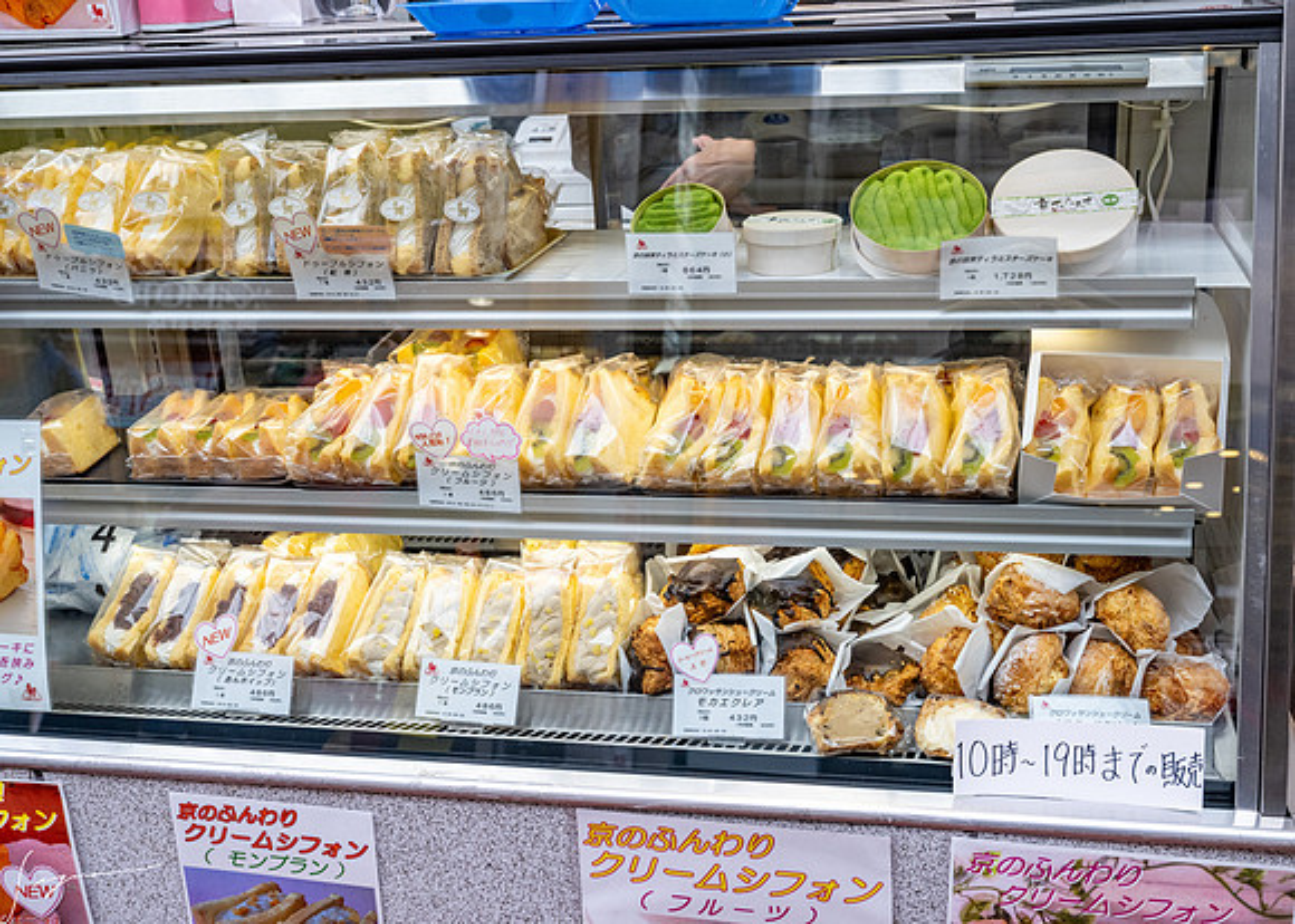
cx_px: 694
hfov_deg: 47.7
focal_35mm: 40
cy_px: 462
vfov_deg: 35.0
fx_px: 1464
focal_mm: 38
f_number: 7.1
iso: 1000
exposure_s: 1/200
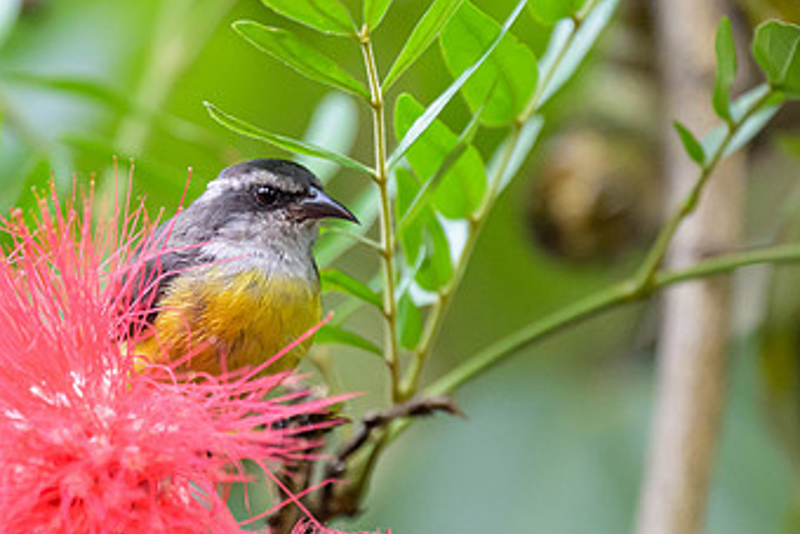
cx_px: 171
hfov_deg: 1.6
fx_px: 29367
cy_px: 417
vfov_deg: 1.0
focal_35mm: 1321
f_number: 4
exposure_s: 1/400
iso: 3600
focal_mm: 560
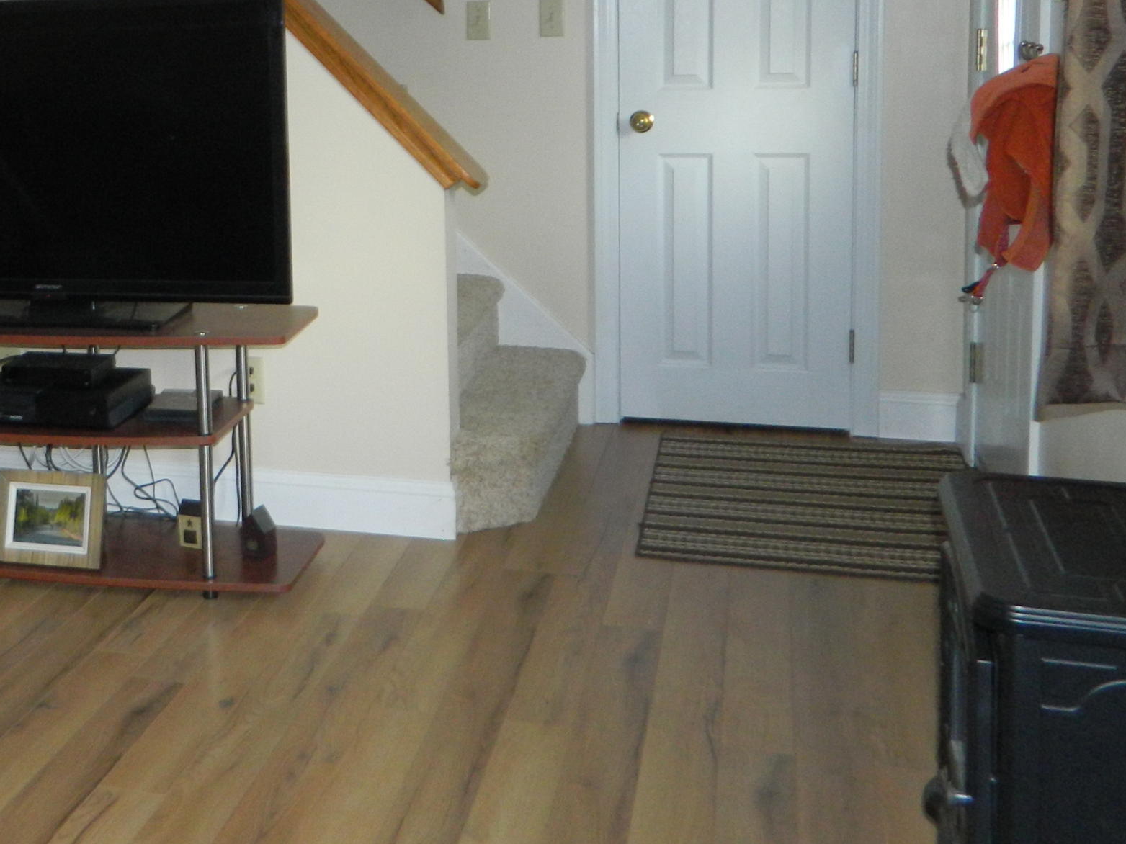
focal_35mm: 48
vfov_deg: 29.8
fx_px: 1561
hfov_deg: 37.0
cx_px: 101
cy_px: 210
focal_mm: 4.5
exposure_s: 1/30
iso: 200
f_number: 3.1
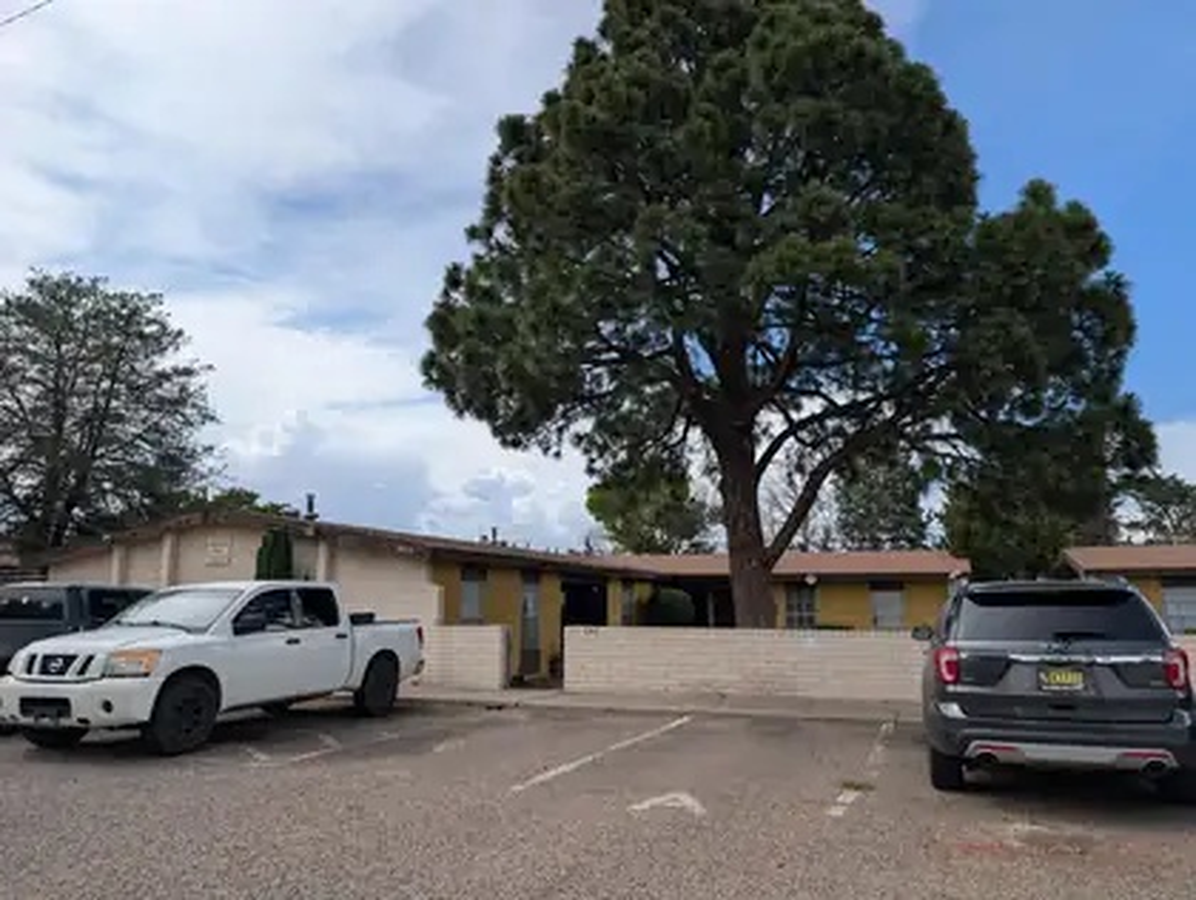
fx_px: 830
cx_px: 598
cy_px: 450
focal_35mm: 24
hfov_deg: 71.5
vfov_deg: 56.9
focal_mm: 6.9
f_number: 1.68
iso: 23
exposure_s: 1/1302
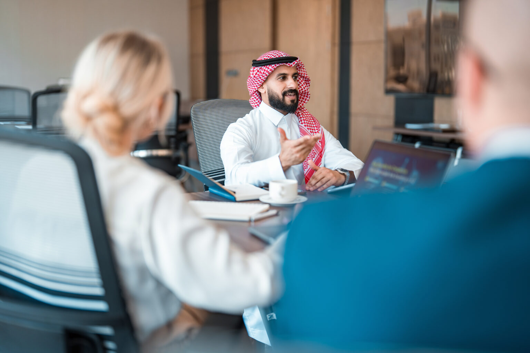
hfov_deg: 39.6
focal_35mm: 50
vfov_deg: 27.0
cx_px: 265
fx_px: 736
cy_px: 176
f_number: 1.2
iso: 100
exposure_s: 1/250
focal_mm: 50
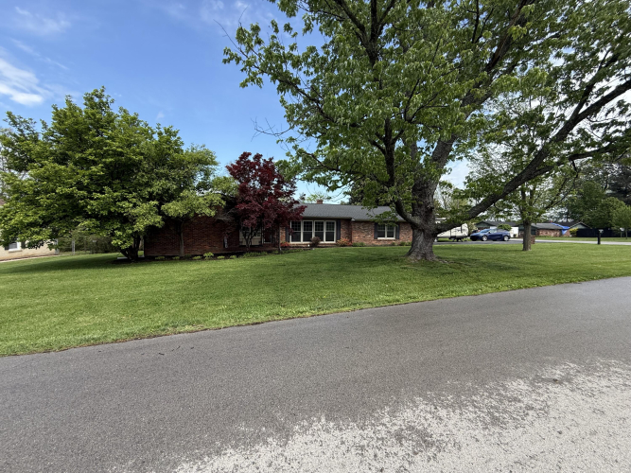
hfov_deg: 102.1
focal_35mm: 14
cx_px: 316
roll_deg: -0.8
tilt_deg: -2.3
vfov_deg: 85.7
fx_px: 255
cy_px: 236
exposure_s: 1/841
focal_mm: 2.22
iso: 64
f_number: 2.2
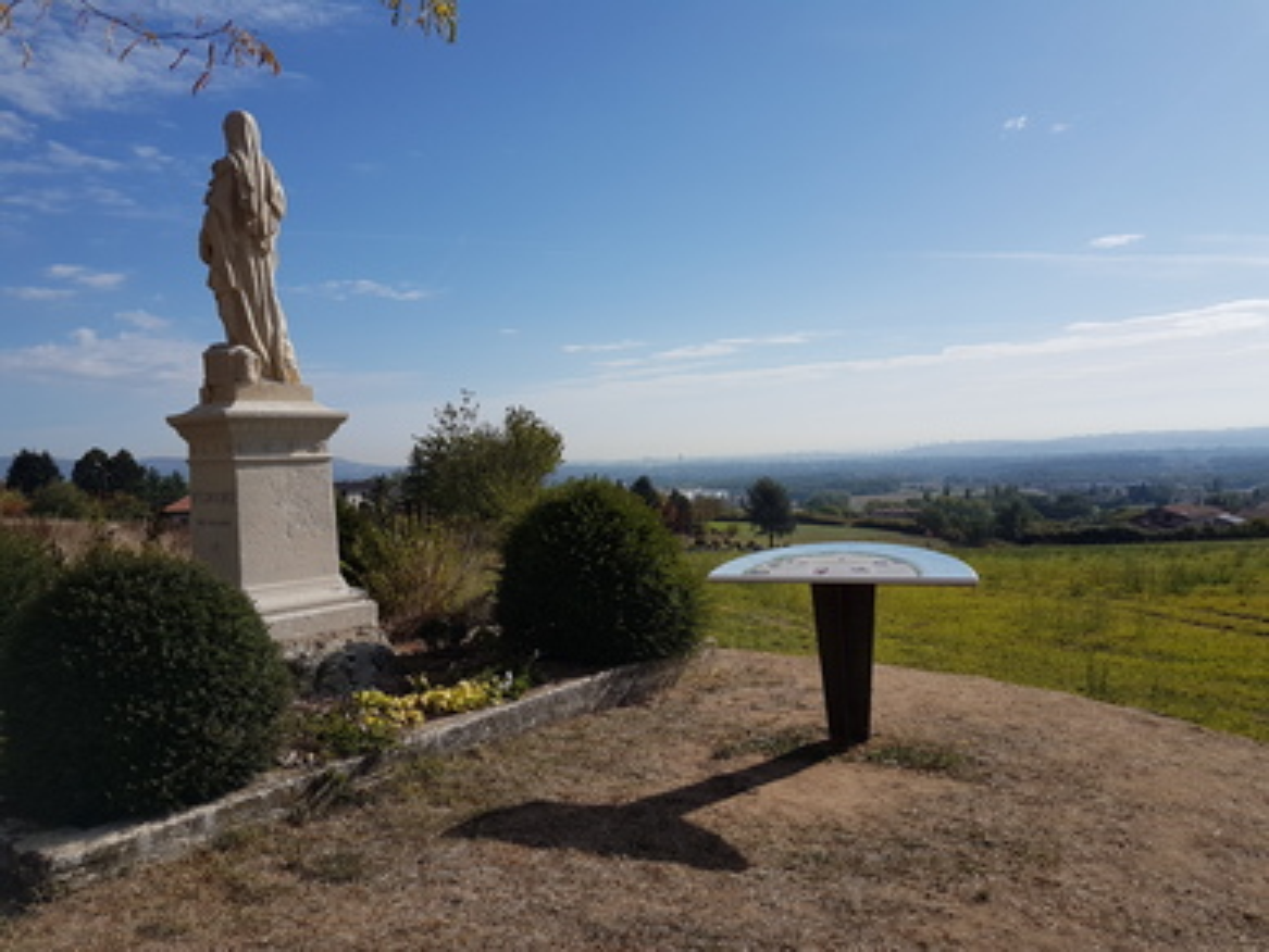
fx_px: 953
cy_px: 476
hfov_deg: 67.3
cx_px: 634
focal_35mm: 26
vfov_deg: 53.1
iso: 40
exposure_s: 1/3864
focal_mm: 4.2
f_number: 1.7
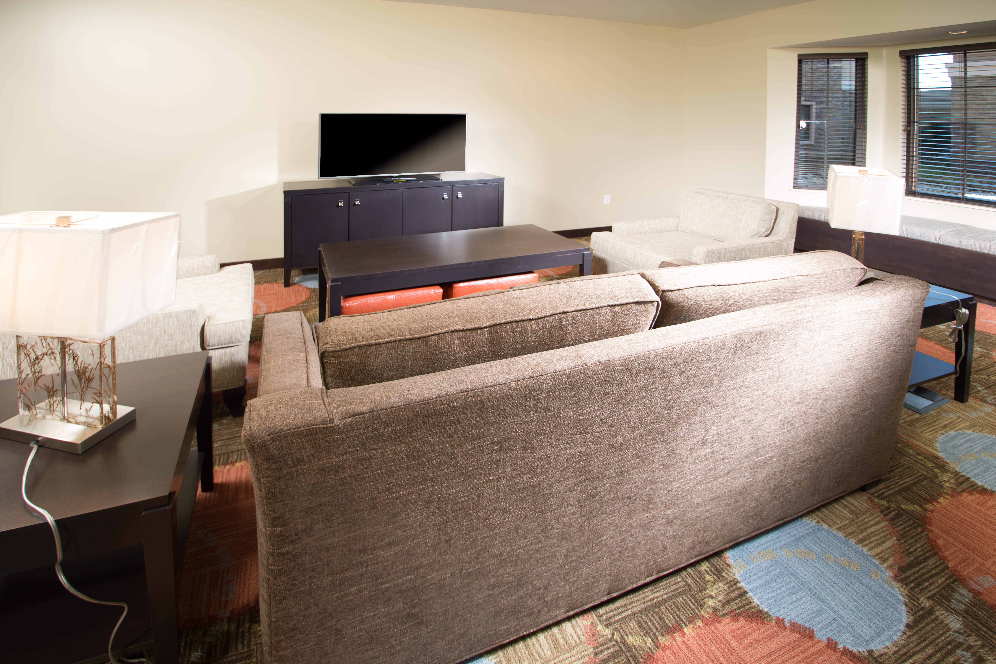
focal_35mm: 16
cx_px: 498
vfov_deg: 73.8
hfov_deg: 96.7
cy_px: 332
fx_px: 443
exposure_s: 1/40
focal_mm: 16
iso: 100
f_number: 5.6
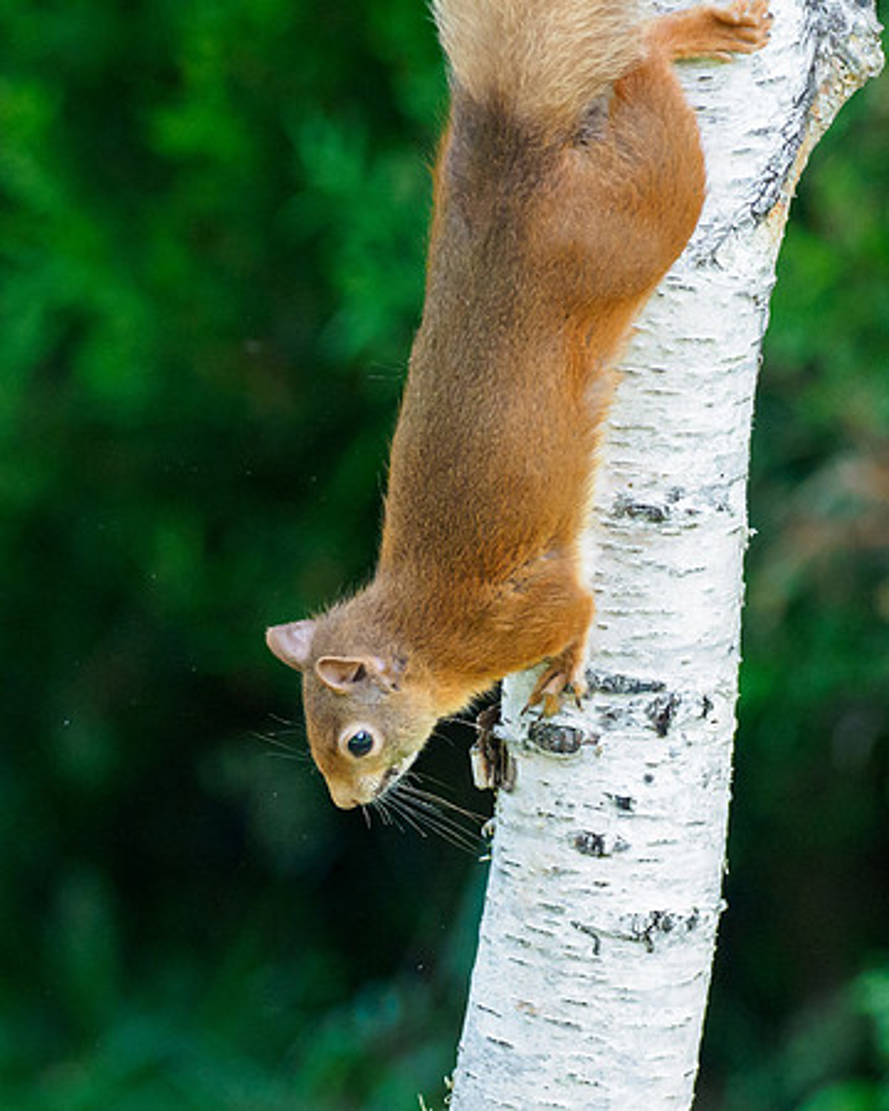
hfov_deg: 1.5
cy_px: 737
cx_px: 392
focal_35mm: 1038
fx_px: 34132
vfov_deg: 1.9
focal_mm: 300
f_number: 4.5
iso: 2500
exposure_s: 1/640
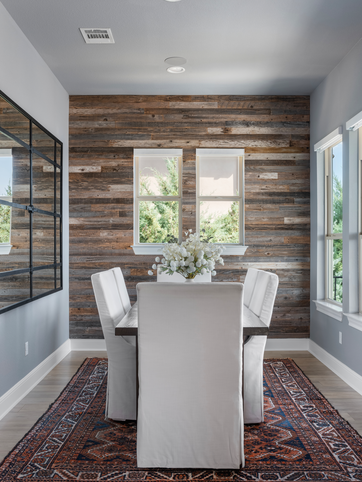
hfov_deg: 39.7
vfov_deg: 51.4
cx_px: 181
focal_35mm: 36
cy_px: 241
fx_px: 502
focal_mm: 45
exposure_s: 1/4
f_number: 13
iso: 400
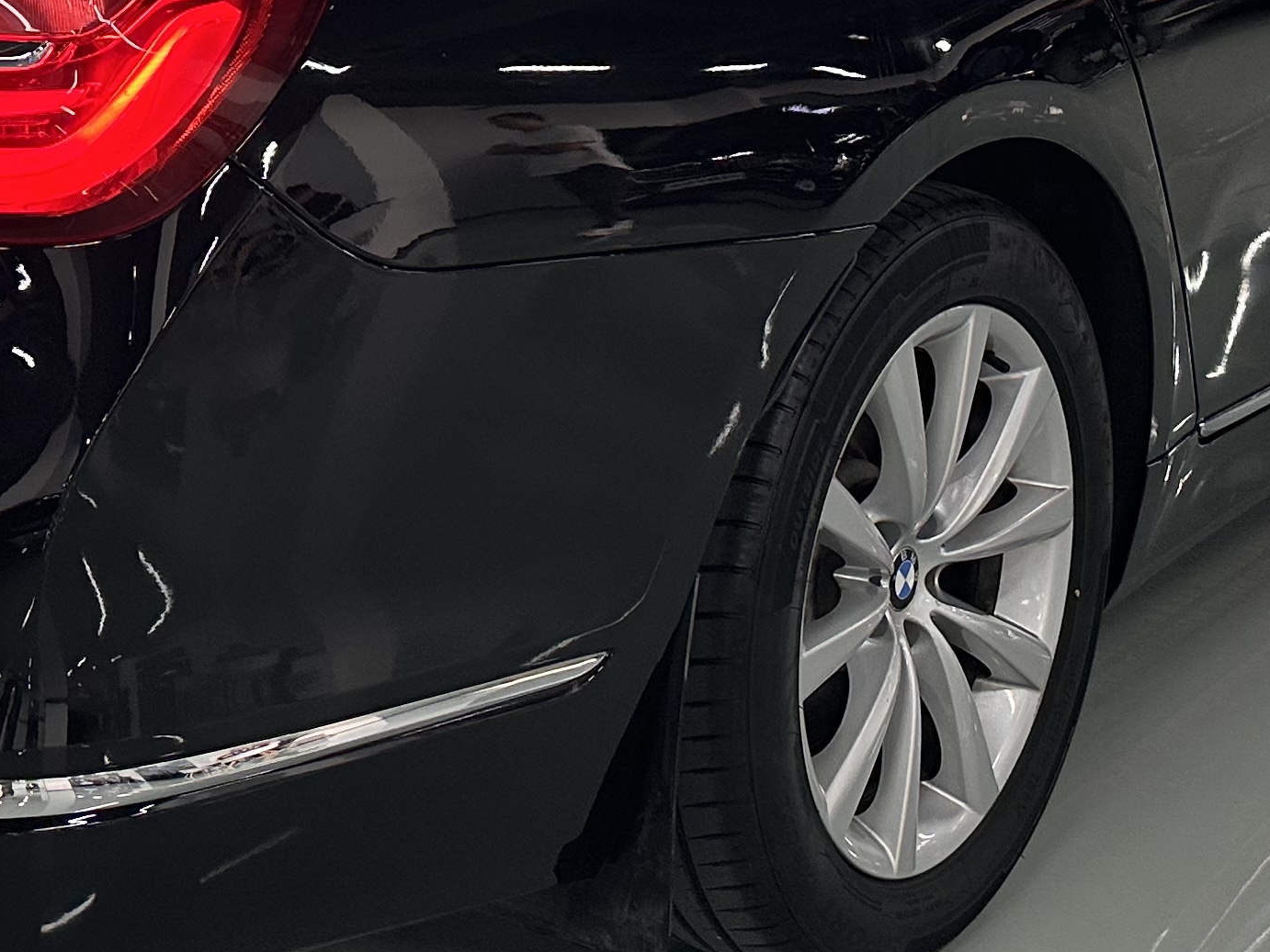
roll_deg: +1.3
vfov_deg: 20.7
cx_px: 378
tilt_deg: -10.9
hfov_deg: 27.5
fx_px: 2569
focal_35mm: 70
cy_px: 161
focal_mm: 6.86
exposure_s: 1/100
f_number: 1.78
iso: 200
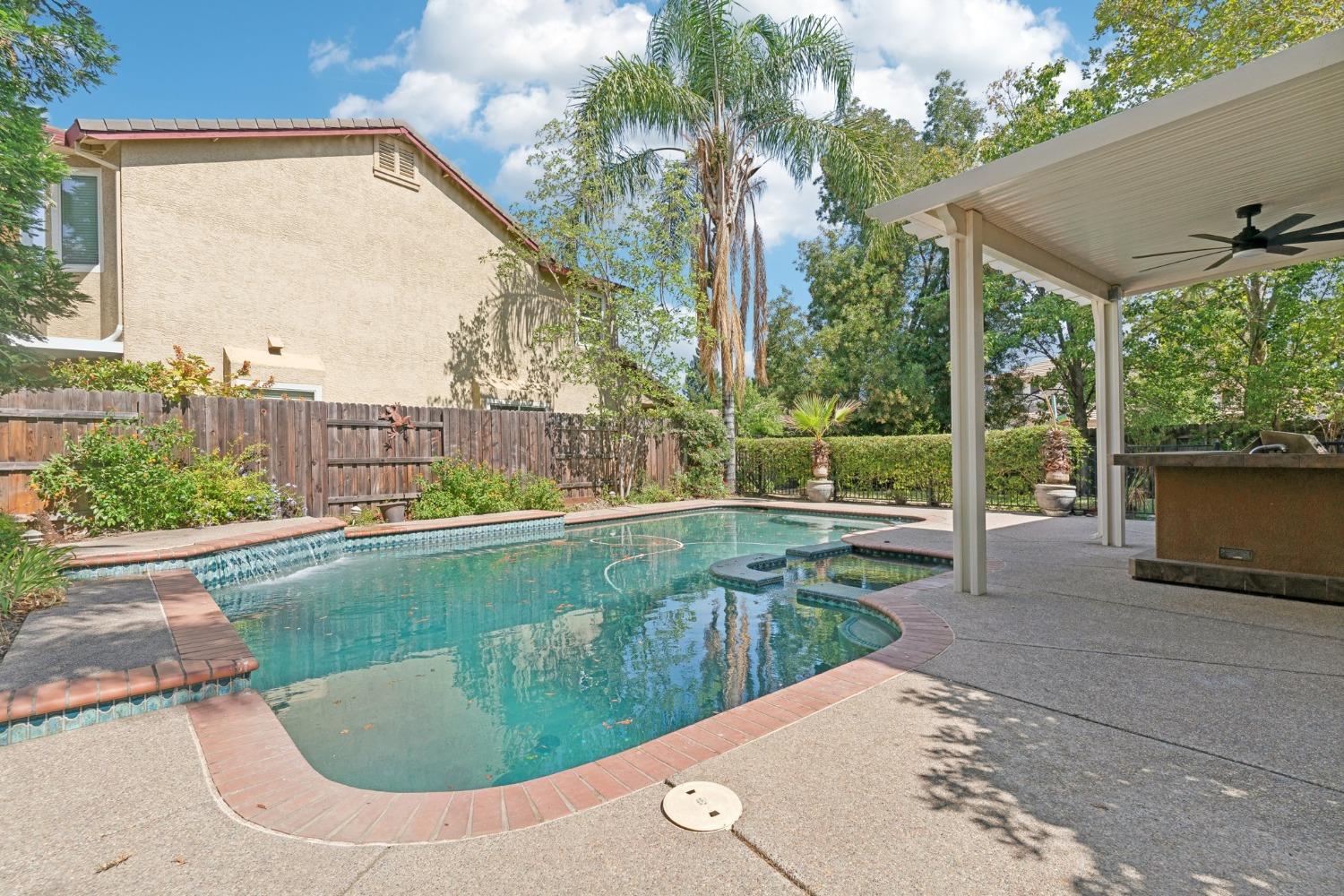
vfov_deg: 70.4
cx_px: 672
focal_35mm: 17
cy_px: 448
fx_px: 635
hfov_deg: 93.3
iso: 100
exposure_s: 1/160
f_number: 8
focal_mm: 17
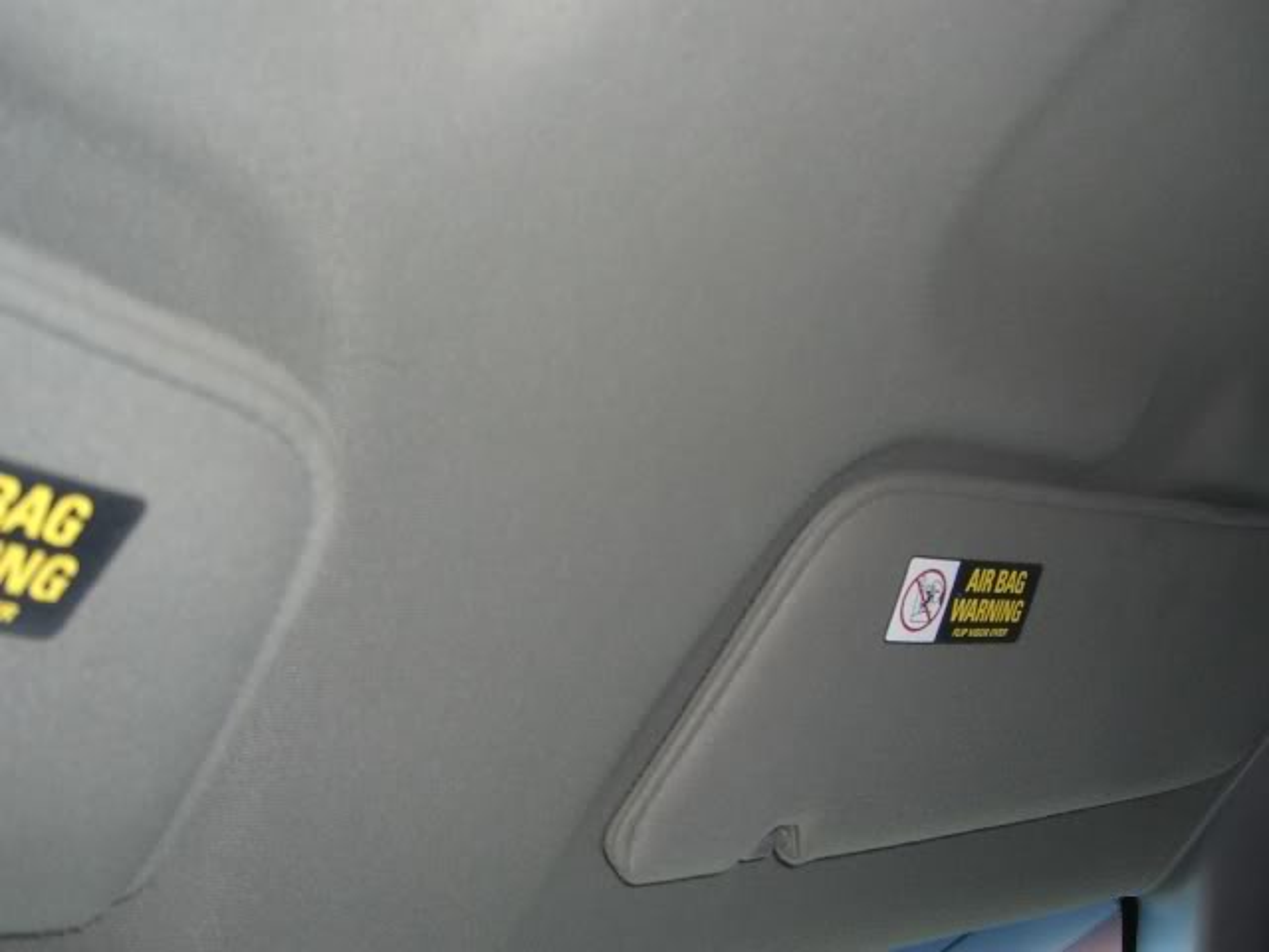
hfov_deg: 49.0
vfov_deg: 37.7
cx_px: 634
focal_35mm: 38
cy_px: 476
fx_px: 1393
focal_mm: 7.9
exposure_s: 1/60
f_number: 2.8
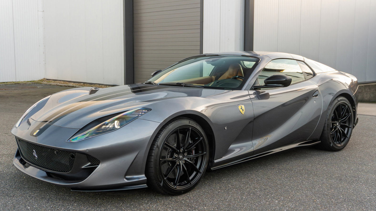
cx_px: 186
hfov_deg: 45.5
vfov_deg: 26.5
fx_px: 449
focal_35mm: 45
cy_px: 121
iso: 800
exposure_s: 1/160
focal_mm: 28
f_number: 4.5
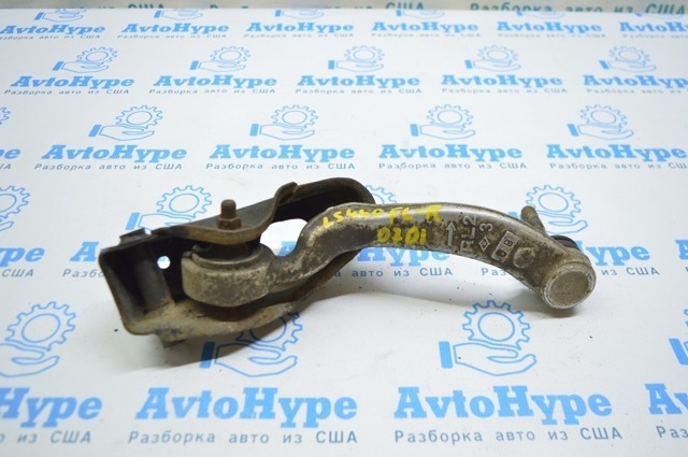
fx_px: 601
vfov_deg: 41.6
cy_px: 228
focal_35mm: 32
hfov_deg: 59.6
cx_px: 344
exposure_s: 1/50
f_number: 3.8
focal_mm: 21
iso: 400
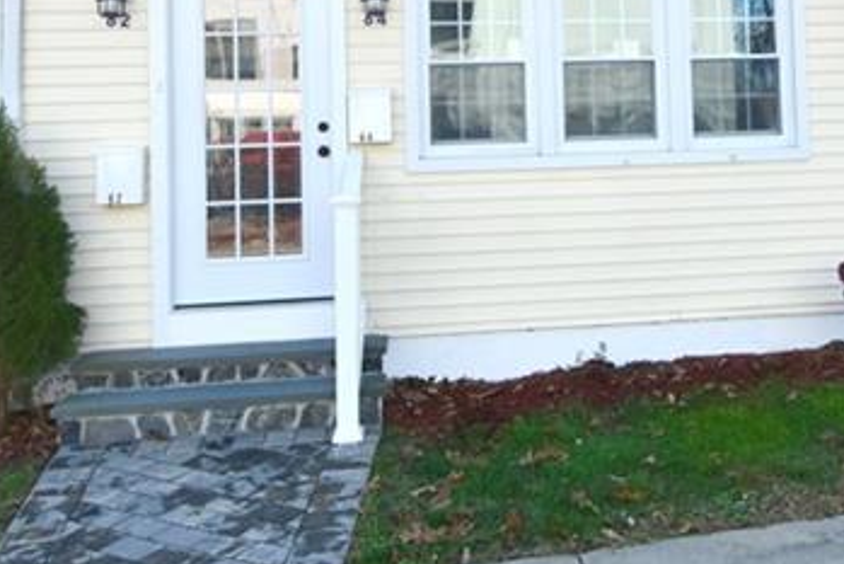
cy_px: 99
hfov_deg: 43.6
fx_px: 1032
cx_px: 592
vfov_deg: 29.7
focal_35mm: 44
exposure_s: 1/250
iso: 200
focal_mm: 10
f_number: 7.1
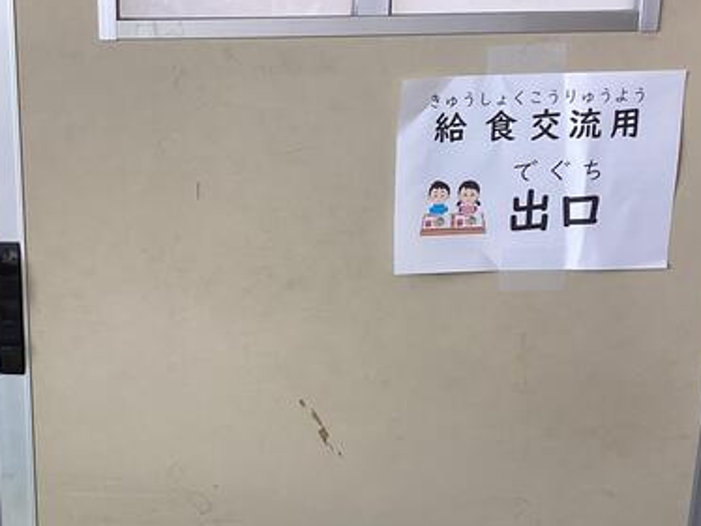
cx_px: 148
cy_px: 422
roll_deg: +0.9
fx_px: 1175
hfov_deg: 32.4
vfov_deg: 24.8
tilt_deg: -18.1
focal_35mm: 58
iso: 64
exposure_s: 1/60
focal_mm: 3.3
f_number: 2.4
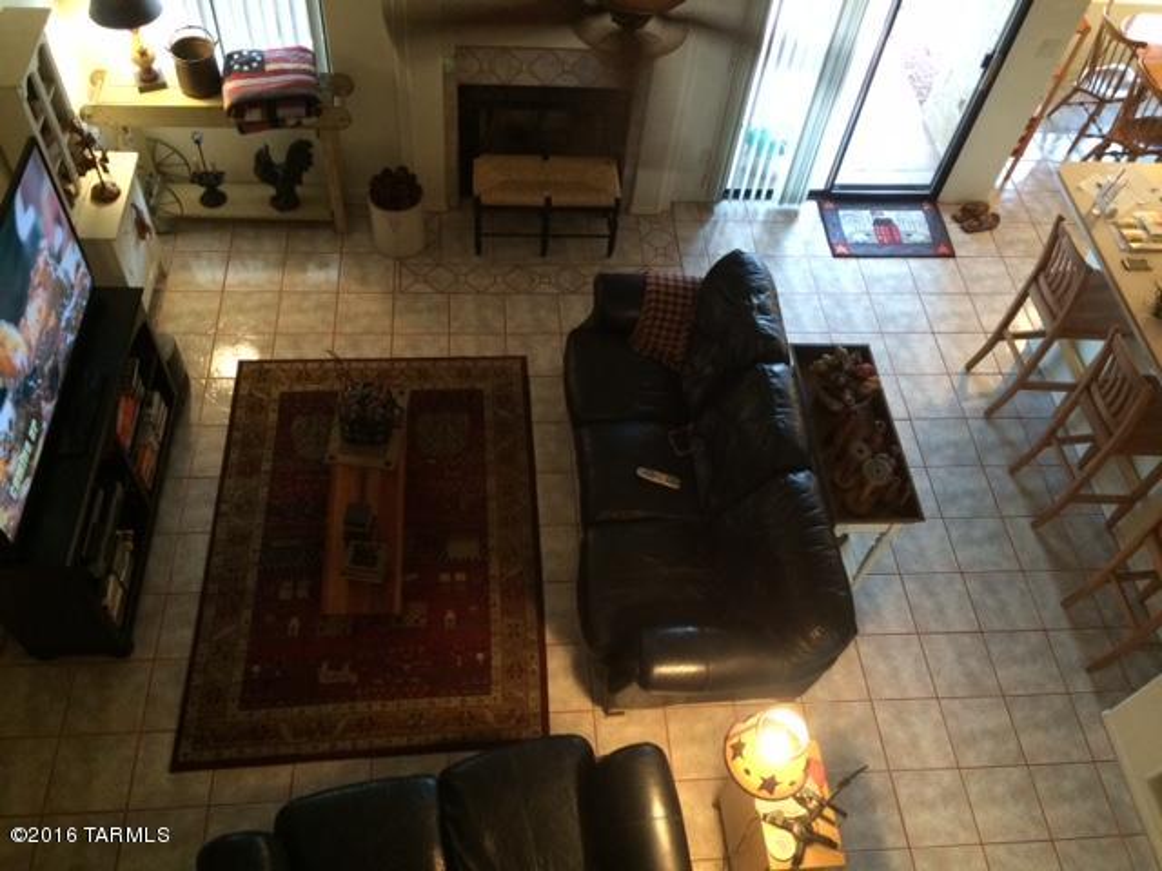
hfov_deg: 61.7
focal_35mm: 29
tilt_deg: -52.4
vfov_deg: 48.2
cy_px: 436
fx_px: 973
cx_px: 581
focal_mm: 4.15
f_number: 2.2
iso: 250
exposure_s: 1/17
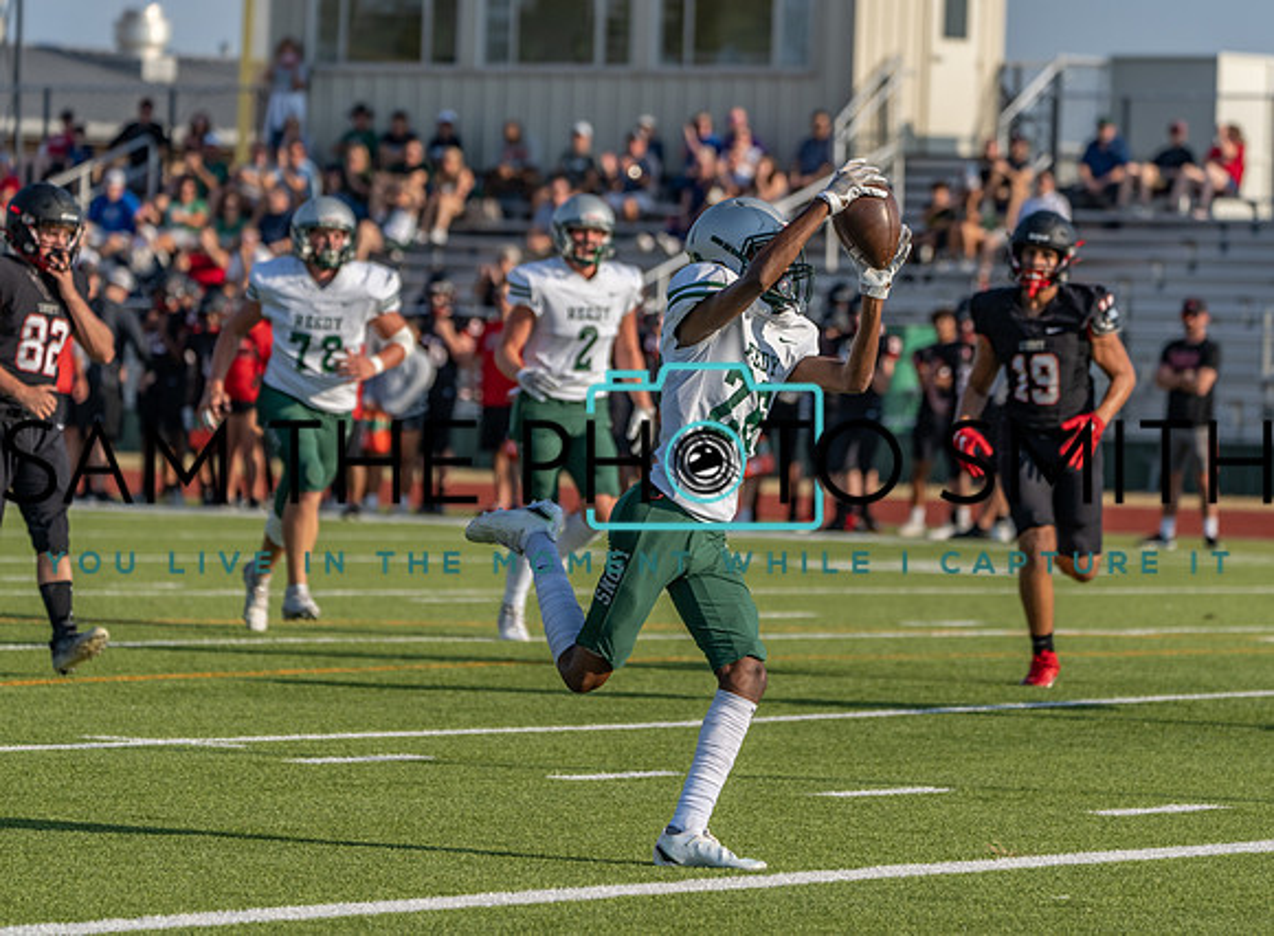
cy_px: 457
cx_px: 723
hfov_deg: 8.3
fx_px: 8822
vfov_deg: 6.1
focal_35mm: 241
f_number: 5.6
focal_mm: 218
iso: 125
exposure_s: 1/1250
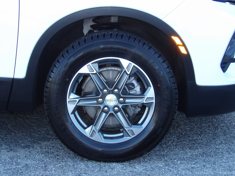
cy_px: 88
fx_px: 821
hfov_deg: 16.3
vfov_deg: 12.2
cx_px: 118
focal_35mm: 121
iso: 200
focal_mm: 21.7
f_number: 4.2
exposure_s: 1/93
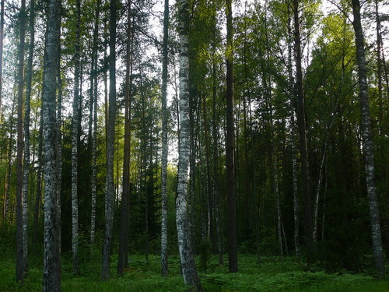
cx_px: 194
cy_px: 146
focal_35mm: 47
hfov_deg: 40.4
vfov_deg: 30.9
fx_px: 528
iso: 80
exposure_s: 1/125
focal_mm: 7
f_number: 3.3
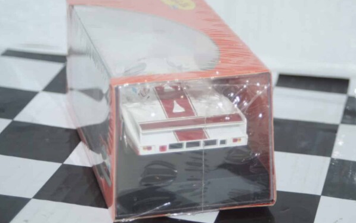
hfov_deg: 17.0
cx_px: 178
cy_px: 112
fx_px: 1193
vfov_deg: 10.6
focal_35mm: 123
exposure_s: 1/100
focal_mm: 80
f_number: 5.6
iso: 800
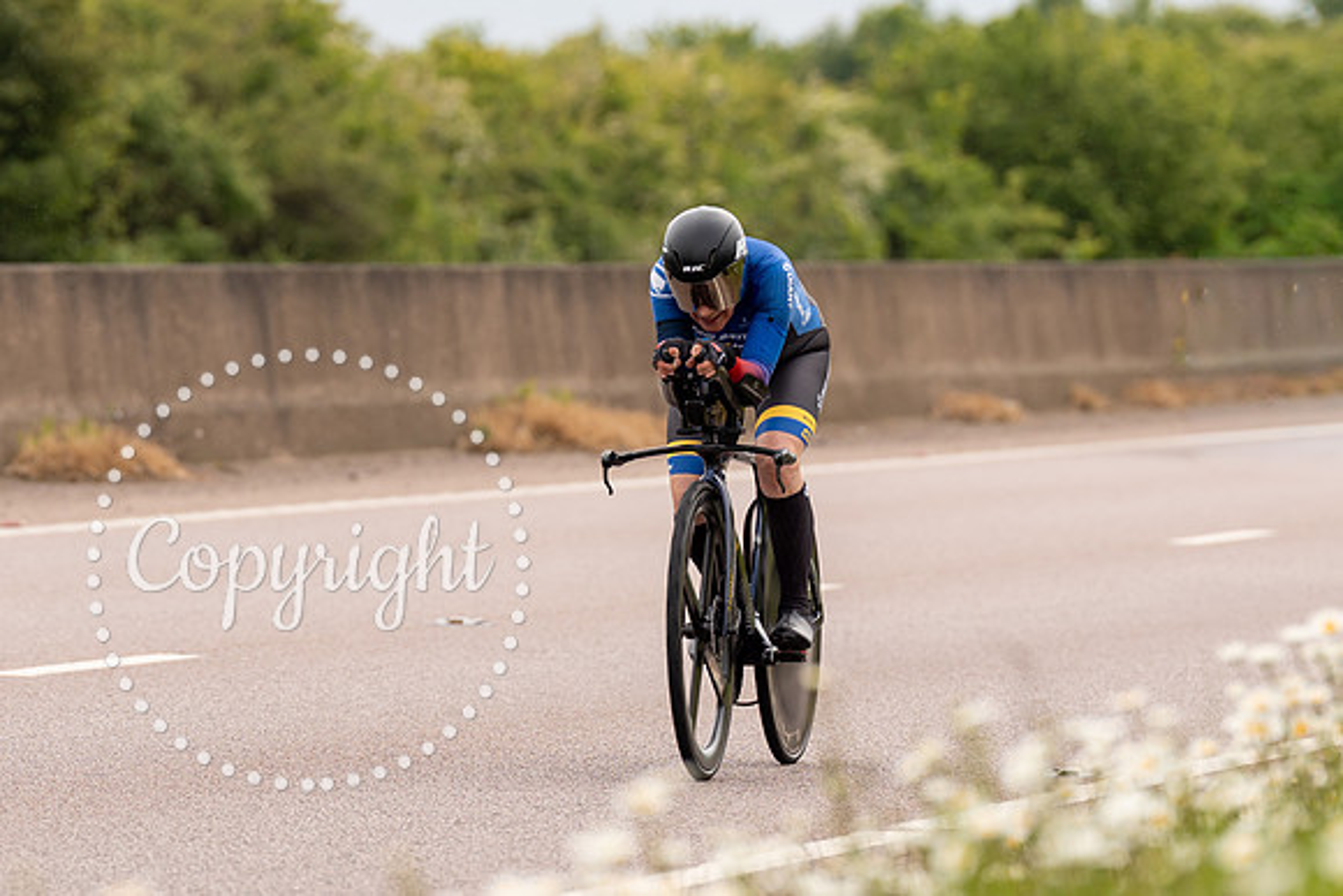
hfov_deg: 5.6
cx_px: 668
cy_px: 327
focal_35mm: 369
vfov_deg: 3.7
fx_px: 13765
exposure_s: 1/800
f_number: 4
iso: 125
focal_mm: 200
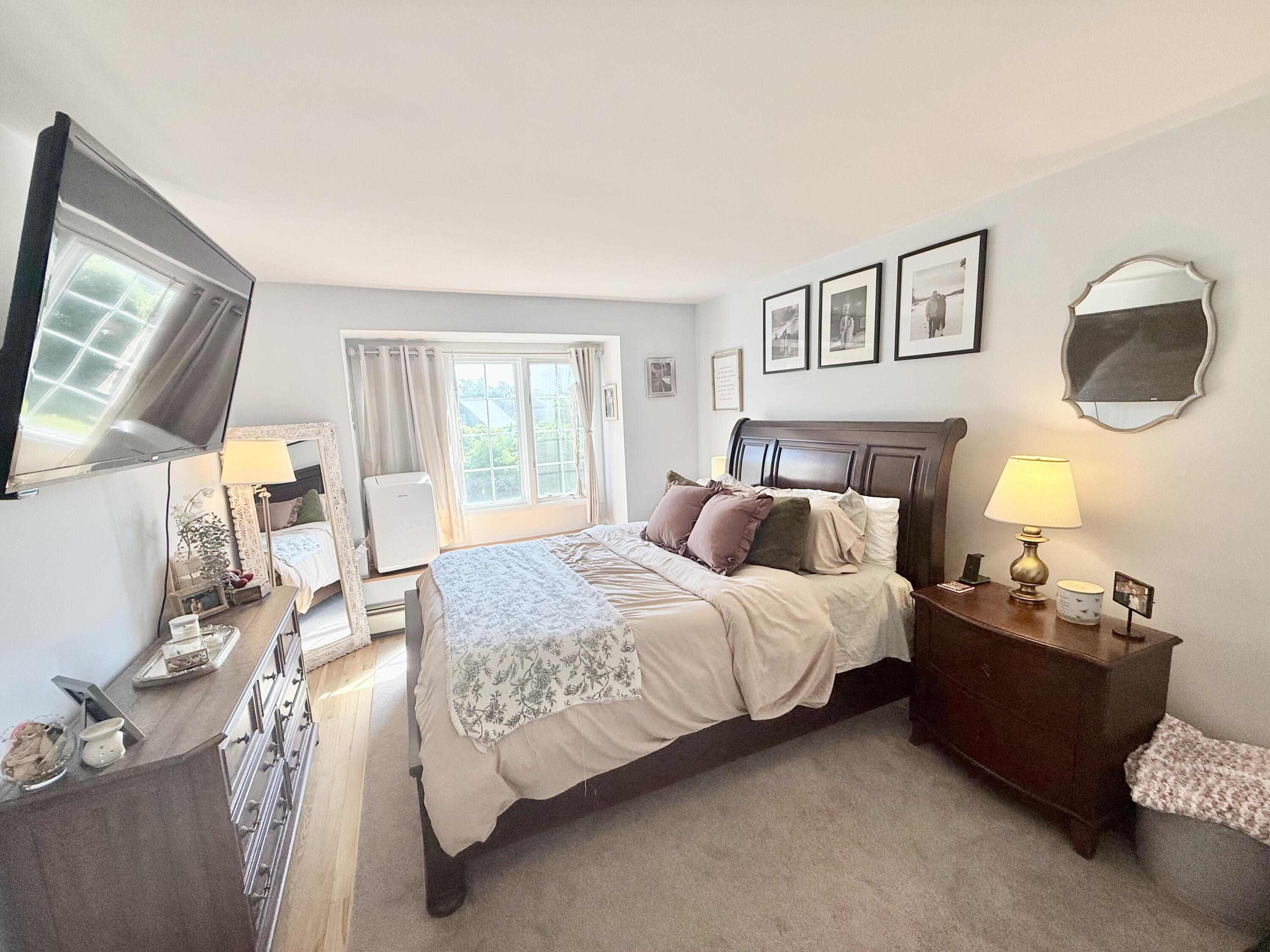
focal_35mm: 14
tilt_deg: -7.8
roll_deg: +2.7
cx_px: 635
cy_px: 476
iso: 64
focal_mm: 2.22
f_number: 2.2
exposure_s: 1/130
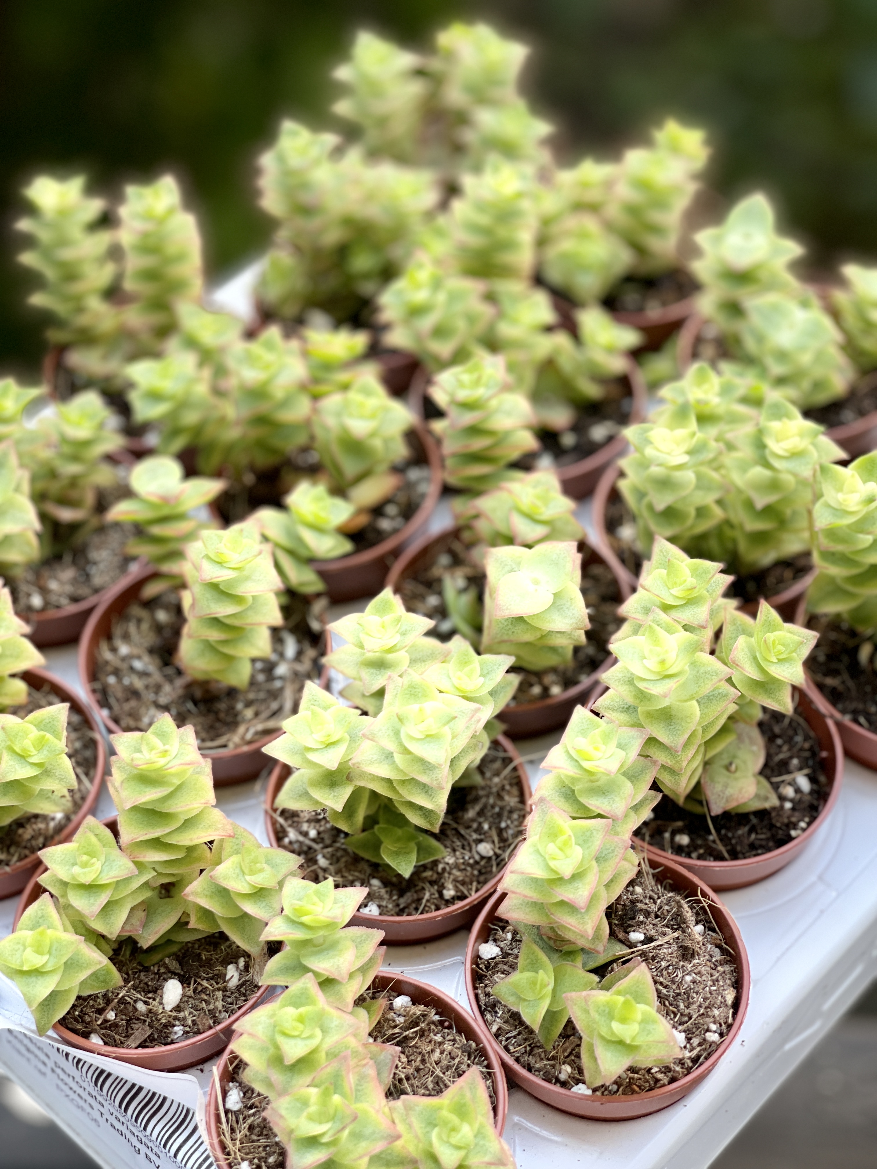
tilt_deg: -53.2
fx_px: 2162
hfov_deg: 22.9
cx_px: 438
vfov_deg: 30.3
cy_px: 584
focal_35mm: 64
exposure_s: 1/121
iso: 64
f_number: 2.2
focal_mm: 7.5
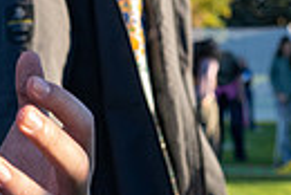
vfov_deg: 8.2
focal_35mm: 149
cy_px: -337
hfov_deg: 13.5
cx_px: -35
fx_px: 1206
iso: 400
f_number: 4
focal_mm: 24.5
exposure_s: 1/1000
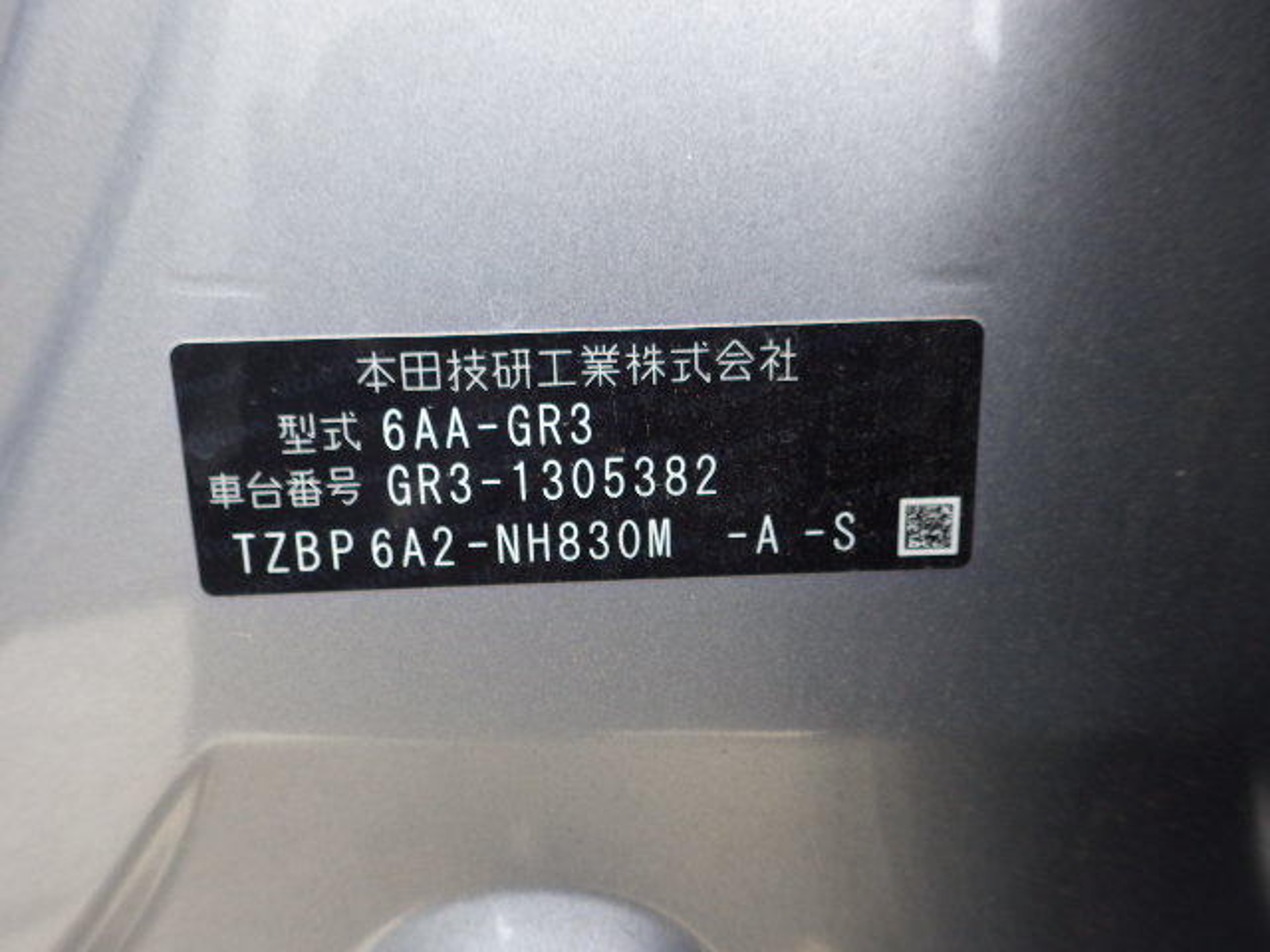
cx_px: 635
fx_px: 917
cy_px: 476
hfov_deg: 69.4
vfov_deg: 54.9
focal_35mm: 25
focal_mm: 4.5
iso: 125
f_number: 2.8
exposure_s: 1/200
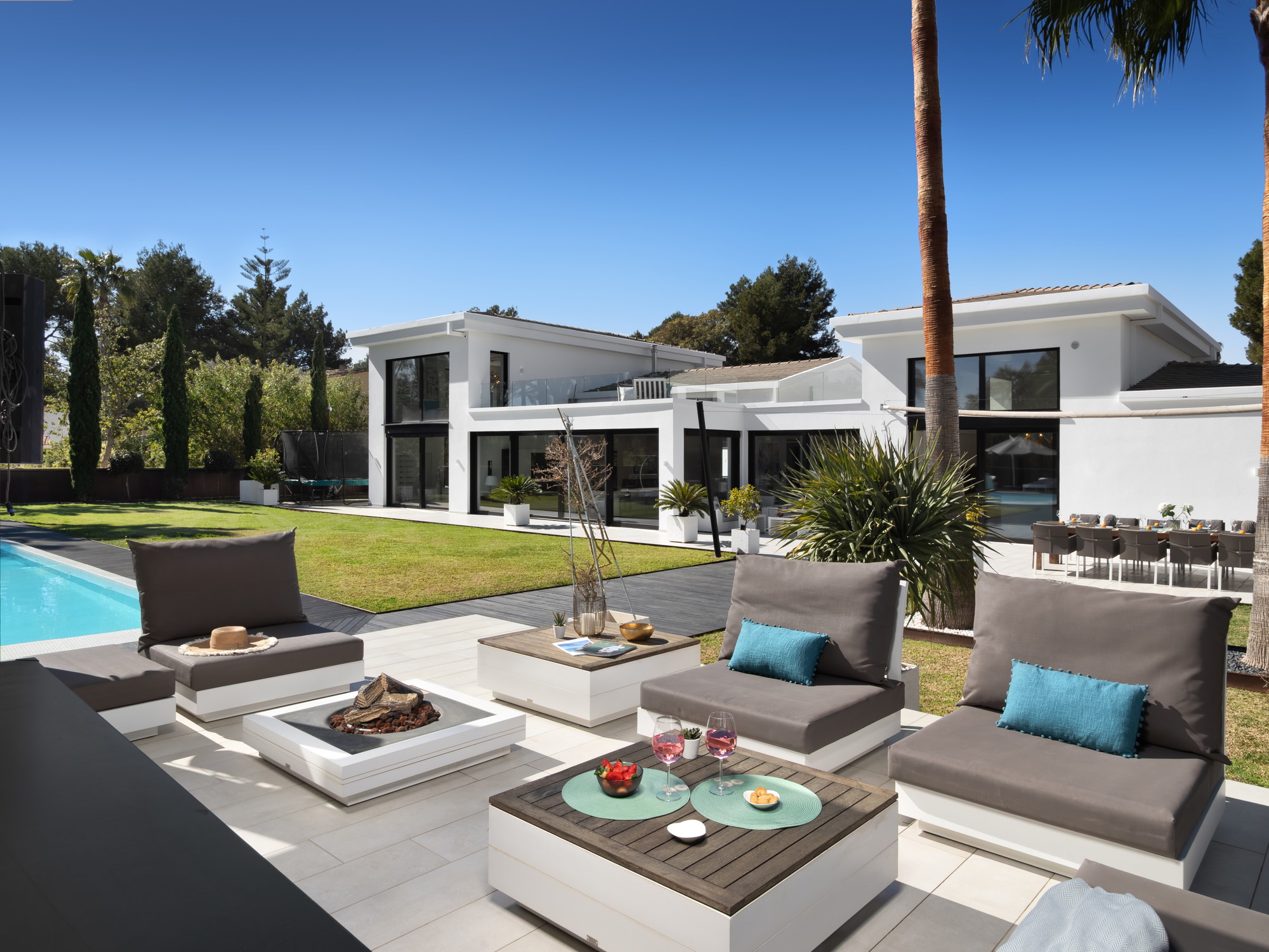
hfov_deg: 76.4
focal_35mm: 22
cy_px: 476
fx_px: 807
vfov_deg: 61.1
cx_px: 634
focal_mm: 11
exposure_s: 1/400
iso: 200
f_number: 9
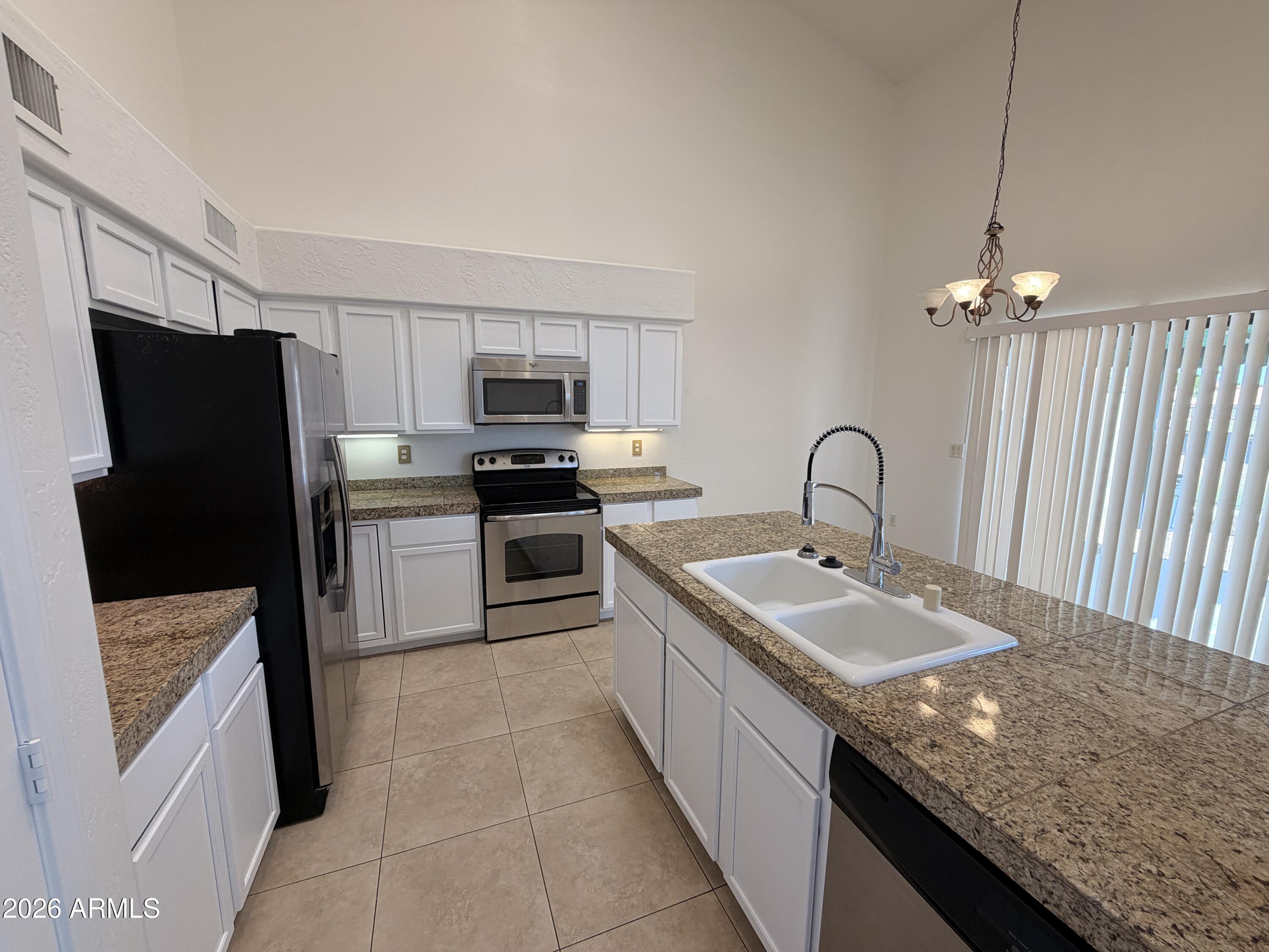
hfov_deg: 102.1
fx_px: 513
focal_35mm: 14
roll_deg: +0.1
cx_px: 634
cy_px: 476
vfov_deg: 85.7
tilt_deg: -7.9
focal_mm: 2.22
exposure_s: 1/120
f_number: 2.2
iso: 100
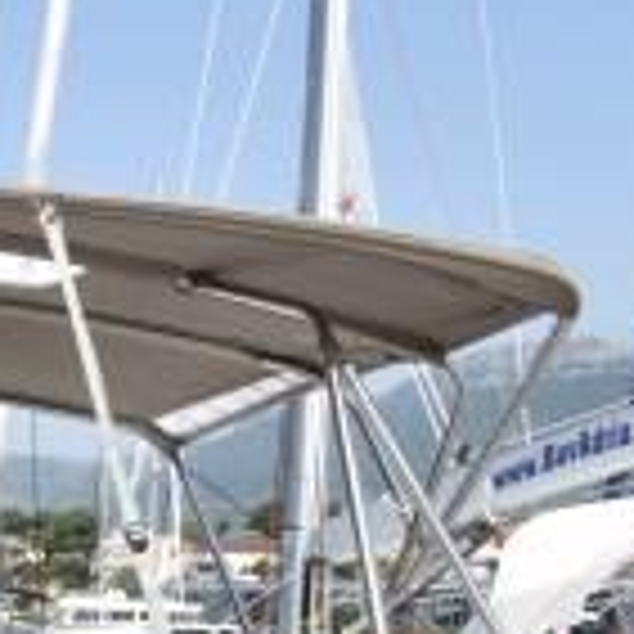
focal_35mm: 105
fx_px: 2176
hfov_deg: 13.9
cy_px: 944
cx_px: -654
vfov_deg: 15.3
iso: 200
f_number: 22
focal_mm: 18
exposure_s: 1/80
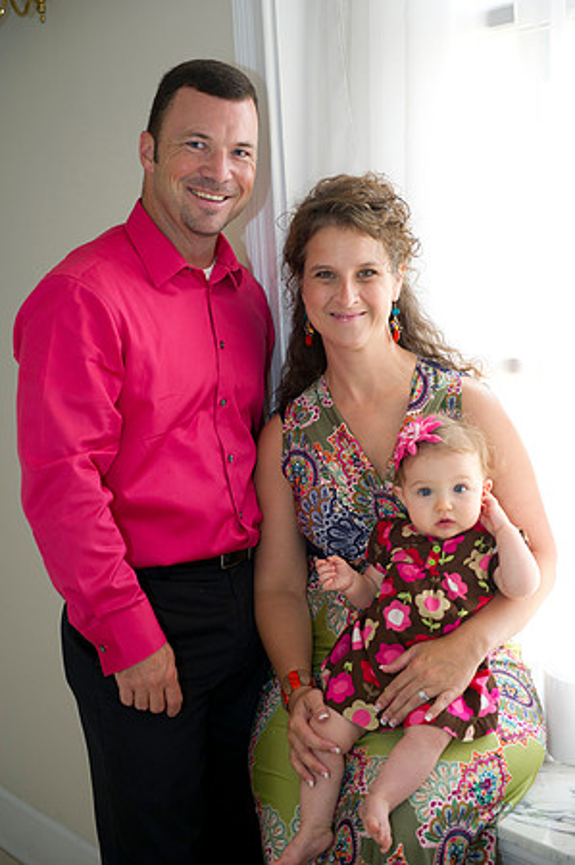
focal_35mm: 66
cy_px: 432
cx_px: 288
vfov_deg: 30.5
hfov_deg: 20.6
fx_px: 1585
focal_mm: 66
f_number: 3.2
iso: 1250
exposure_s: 1/160
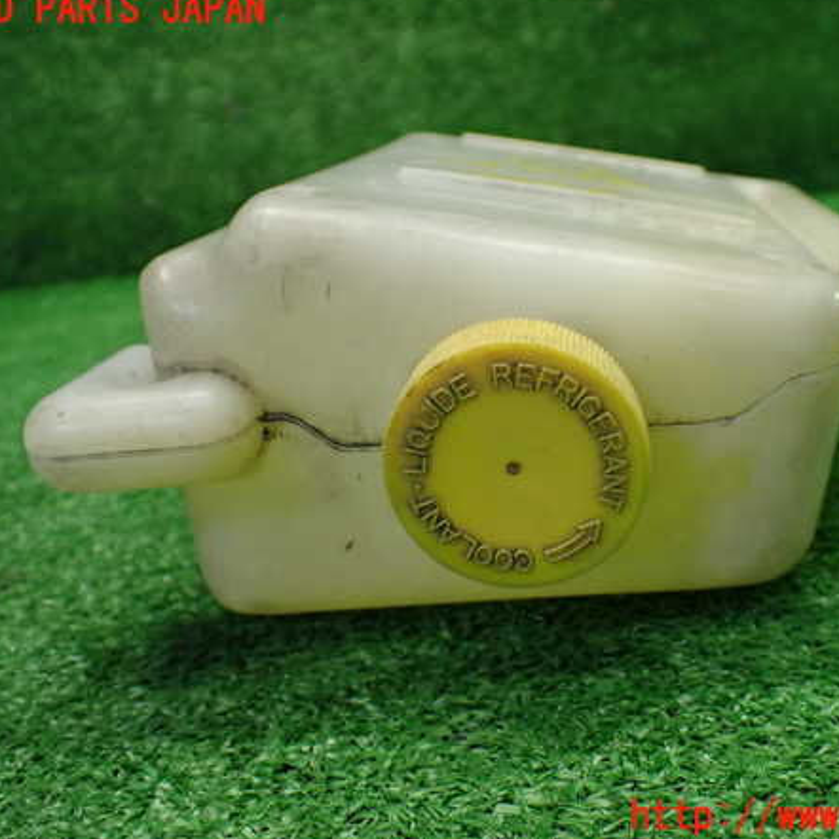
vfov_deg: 46.0
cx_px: 490
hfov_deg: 45.9
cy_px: 414
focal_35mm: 36
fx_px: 987
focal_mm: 5.4
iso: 400
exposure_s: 1/125
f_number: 2.3
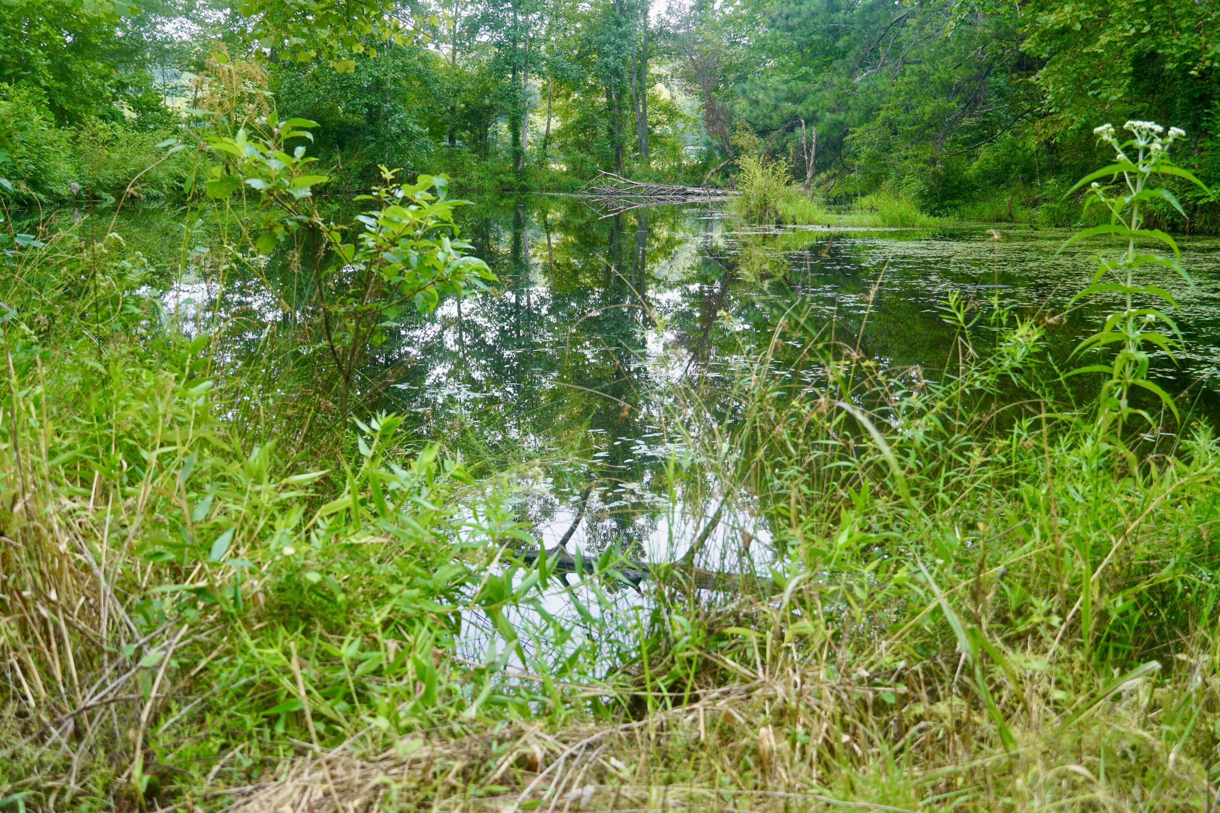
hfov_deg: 47.9
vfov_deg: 33.0
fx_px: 1372
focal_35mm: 40
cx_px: 610
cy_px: 406
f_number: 4.5
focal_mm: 27
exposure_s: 1/60
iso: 100
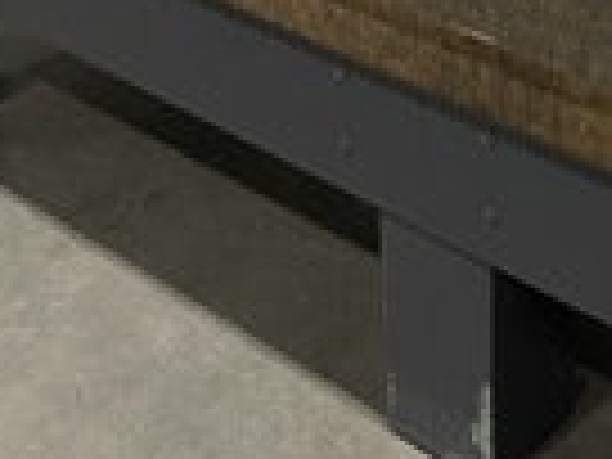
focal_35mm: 88
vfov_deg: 16.2
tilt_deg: -25.9
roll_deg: +0.1
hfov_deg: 22.1
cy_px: -76
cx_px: 436
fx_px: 1556
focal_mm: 5.1
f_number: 1.6
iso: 320
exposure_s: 1/60
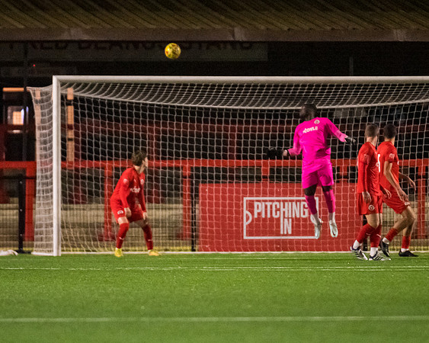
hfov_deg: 3.2
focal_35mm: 602
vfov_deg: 2.6
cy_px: 183
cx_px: 208
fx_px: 7644
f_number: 2.8
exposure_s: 1/1000
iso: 8000
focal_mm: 300
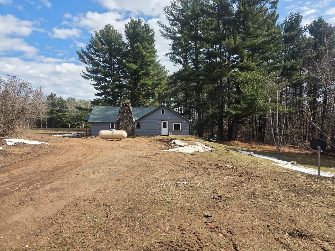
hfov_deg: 73.9
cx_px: 168
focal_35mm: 23
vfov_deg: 58.9
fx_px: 223
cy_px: 126
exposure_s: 1/3589
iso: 80
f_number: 1.7
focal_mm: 6.3
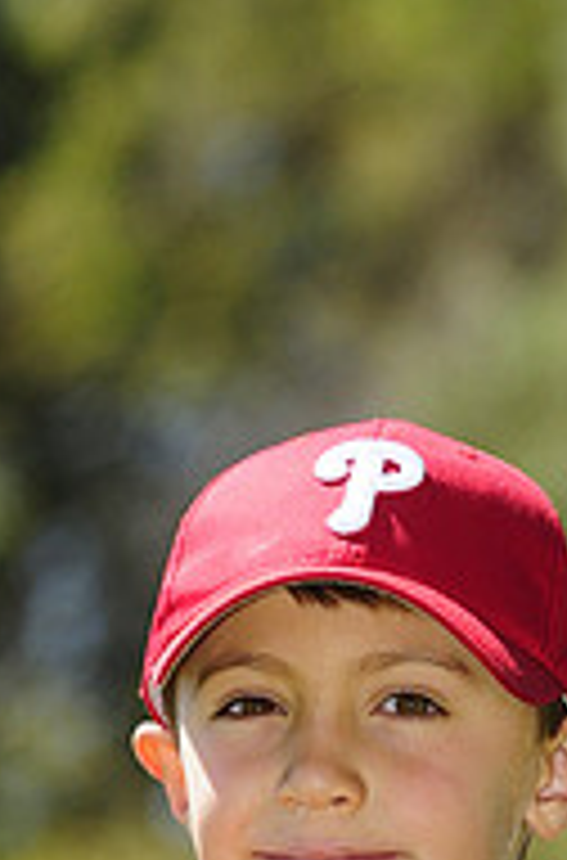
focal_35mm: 480
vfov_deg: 4.3
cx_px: 362
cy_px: 1193
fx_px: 11411
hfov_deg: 2.8
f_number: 3.5
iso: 200
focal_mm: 105
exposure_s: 1/1250
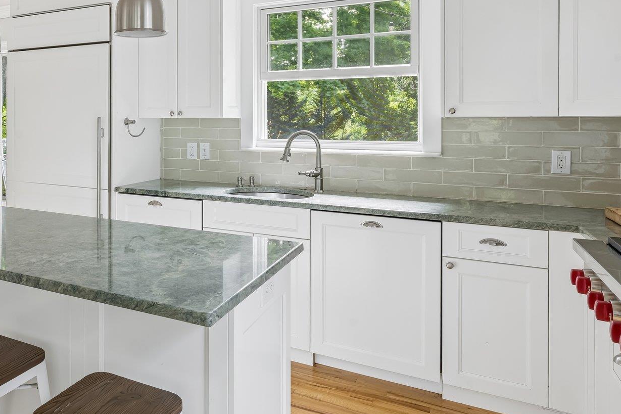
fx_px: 517
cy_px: 125
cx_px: 133
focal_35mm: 30
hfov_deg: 57.7
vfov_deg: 42.7
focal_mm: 18
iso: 250
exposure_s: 1/6
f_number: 9
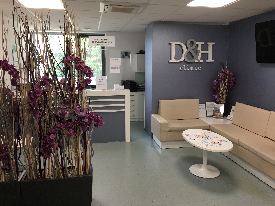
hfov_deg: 61.7
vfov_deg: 48.2
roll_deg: +0.1
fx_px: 230
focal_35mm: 29
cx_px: 138
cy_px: 103
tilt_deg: -8.6
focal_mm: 4.15
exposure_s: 1/33
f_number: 2.2
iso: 50
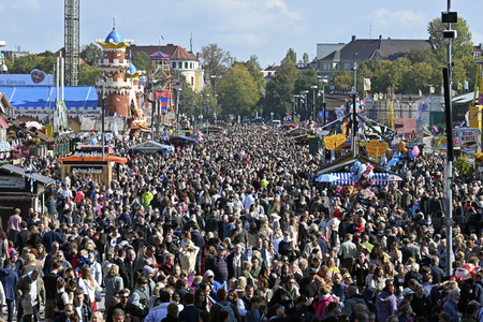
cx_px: 242
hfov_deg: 11.9
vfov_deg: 8.0
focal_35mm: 172
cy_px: 161
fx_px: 2307
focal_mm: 115
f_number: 6.3
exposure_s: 1/500
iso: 160
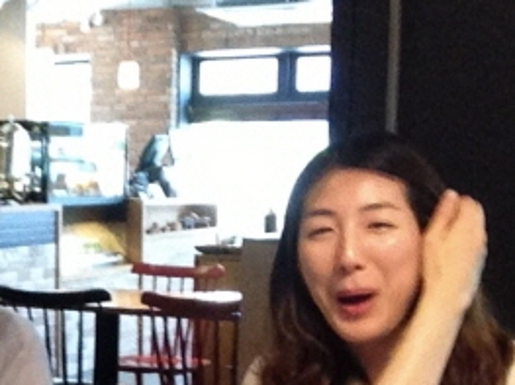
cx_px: 40
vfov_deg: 15.9
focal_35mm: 91
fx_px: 1353
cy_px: 403
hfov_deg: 21.0
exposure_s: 1/30
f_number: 2.4
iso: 250
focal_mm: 2.18
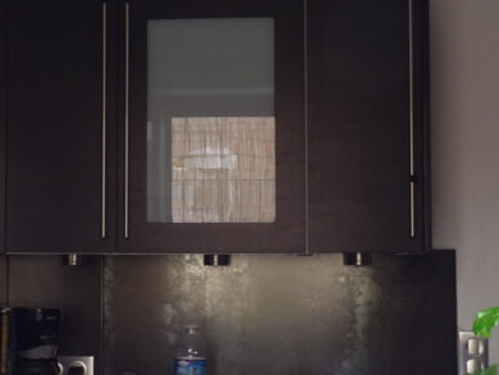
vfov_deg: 18.0
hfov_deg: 23.7
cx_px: 166
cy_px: 209
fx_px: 1183
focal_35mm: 82
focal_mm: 5
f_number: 2.8
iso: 100
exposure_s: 1/6
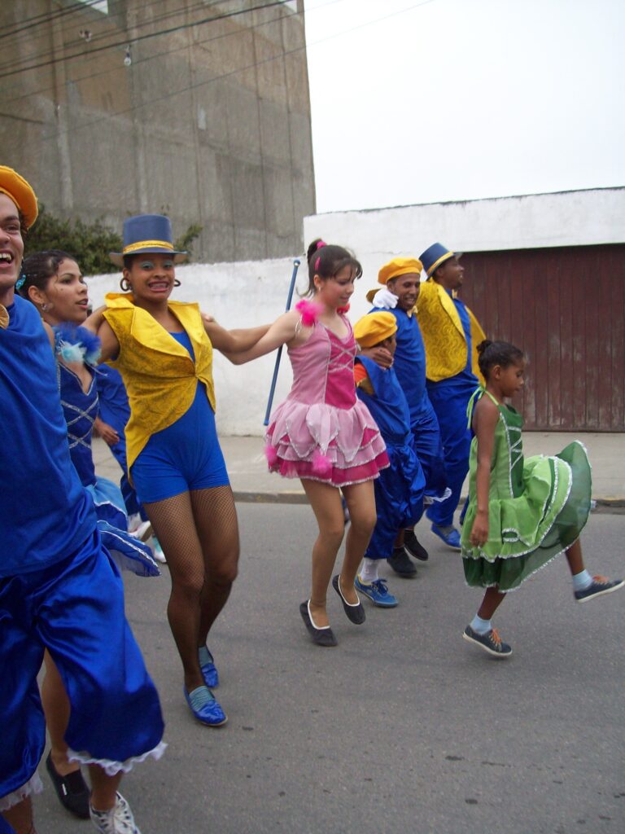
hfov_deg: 39.7
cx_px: 312
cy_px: 417
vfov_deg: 51.4
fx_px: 867
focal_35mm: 36
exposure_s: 1/248
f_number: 2.7
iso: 80
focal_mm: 6
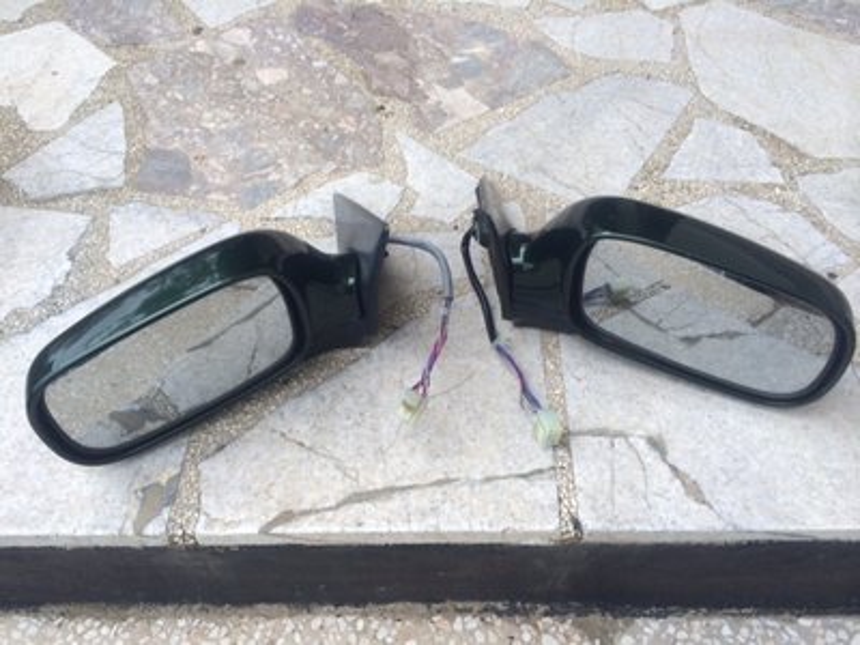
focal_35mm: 30
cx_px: 430
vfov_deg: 46.8
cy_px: 322
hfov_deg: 60.0
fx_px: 745
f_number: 2.2
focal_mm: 4.12
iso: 32
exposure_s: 1/507
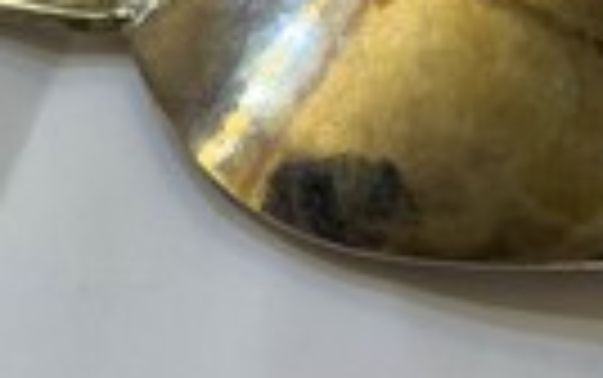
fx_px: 1349
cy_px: -104
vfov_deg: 15.3
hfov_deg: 24.9
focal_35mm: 82
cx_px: 158
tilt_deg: -46.1
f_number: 1.6
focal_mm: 5.1
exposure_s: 1/100
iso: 50
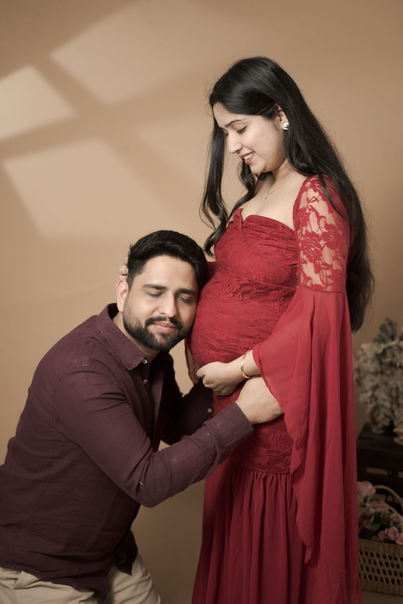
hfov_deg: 27.0
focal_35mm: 50
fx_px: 839
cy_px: 302
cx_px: 202
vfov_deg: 39.6
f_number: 1.8
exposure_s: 1/200
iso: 800
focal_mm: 50
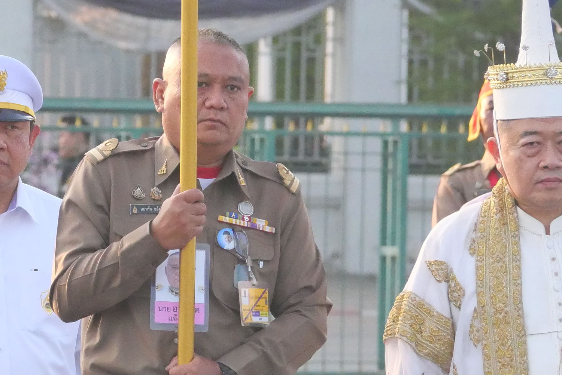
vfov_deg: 1.8
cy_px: 109
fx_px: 12013
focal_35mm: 769
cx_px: 20
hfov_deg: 2.7
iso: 4000
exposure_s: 1/1000
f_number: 8
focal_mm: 150
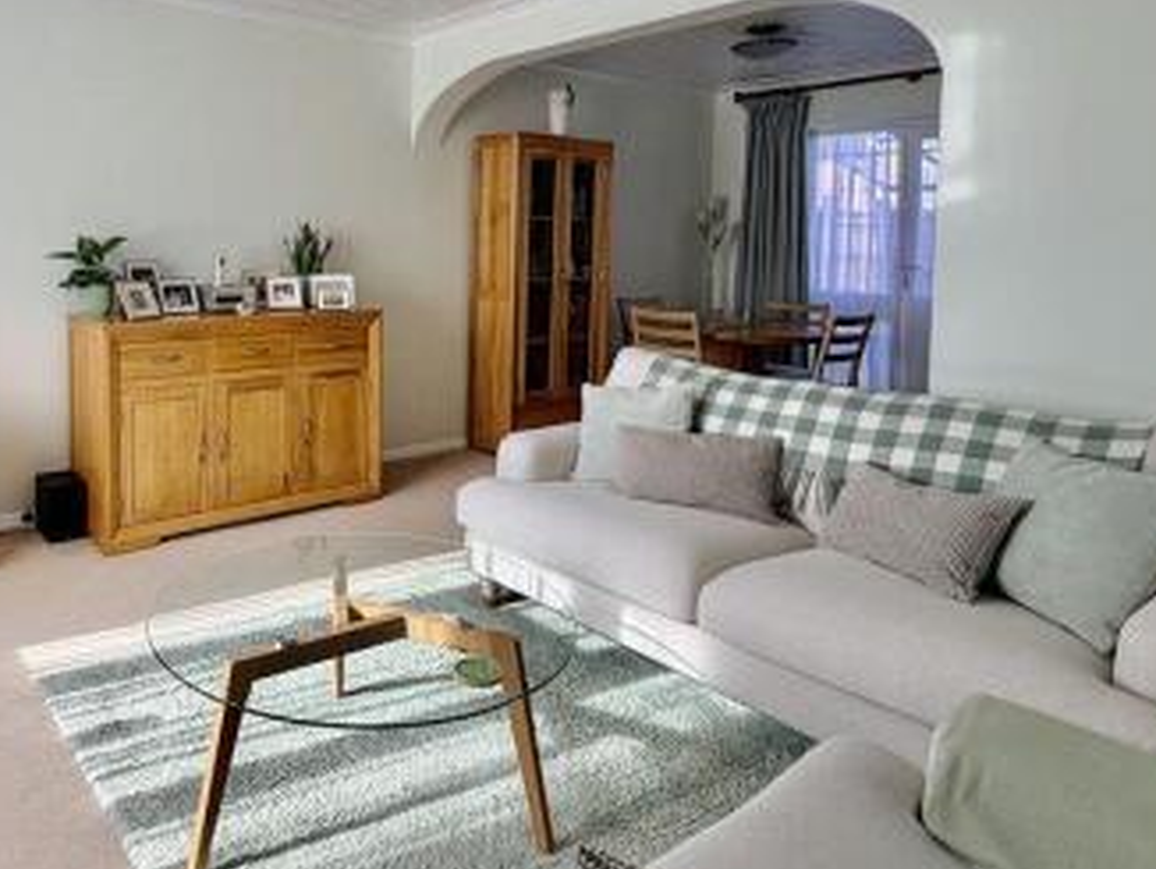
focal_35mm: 25
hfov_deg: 67.1
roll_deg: +0.9
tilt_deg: -2.9
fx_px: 835
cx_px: 367
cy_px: 282
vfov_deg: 53.7
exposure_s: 1/220
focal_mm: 2.22
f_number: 2.2
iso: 40
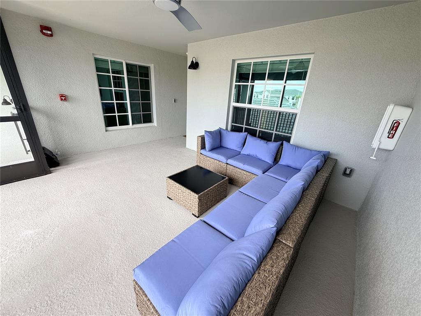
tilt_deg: -20.2
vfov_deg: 85.7
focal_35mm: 14
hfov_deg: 102.1
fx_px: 170
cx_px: 210
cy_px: 158
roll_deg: -2.9
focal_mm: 2.22
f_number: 2.2
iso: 64
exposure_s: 1/99
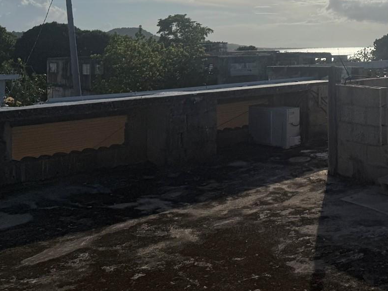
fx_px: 549
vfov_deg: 28.6
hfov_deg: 35.6
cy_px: 31
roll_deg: +1.4
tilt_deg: +1.7
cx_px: 379
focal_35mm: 49
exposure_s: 1/55556
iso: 80
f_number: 1.78
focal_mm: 6.76
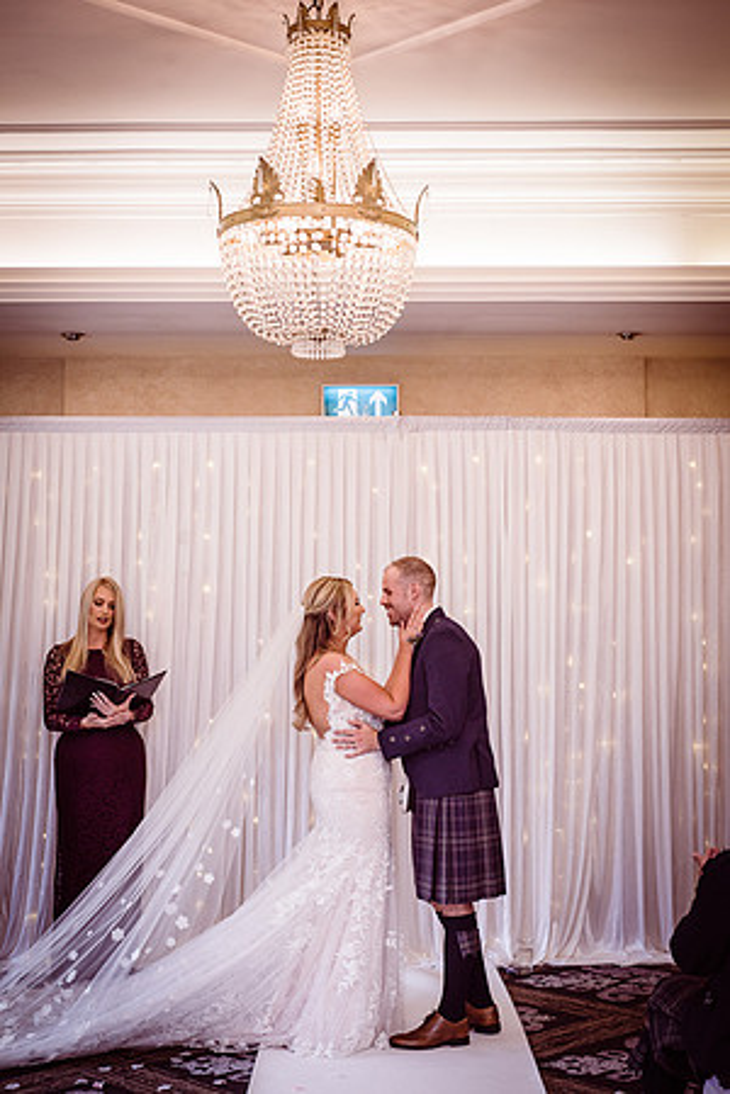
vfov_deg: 39.6
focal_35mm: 50
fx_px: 1521
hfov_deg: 27.0
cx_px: 365
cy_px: 547
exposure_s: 1/100
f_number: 5.6
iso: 400
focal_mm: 50
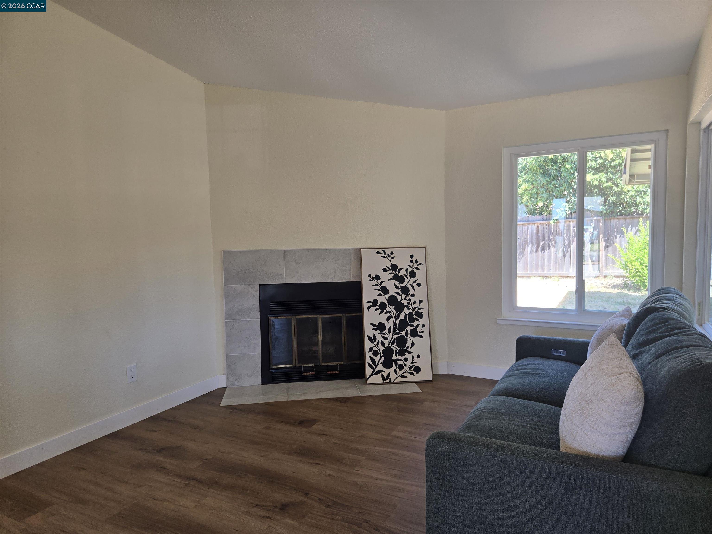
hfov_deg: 73.9
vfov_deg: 58.9
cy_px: 267
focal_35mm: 23
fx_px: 473
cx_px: 356
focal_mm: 5.4
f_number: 1.8
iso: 64
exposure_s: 1/120
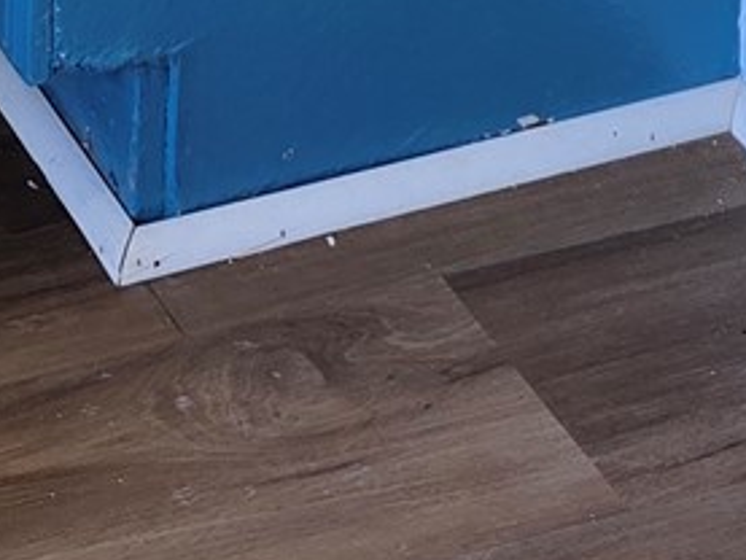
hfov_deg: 11.4
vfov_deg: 7.1
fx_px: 3665
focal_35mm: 170
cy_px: -1497
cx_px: -108
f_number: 1.7
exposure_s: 1/120
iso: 40
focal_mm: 6.3
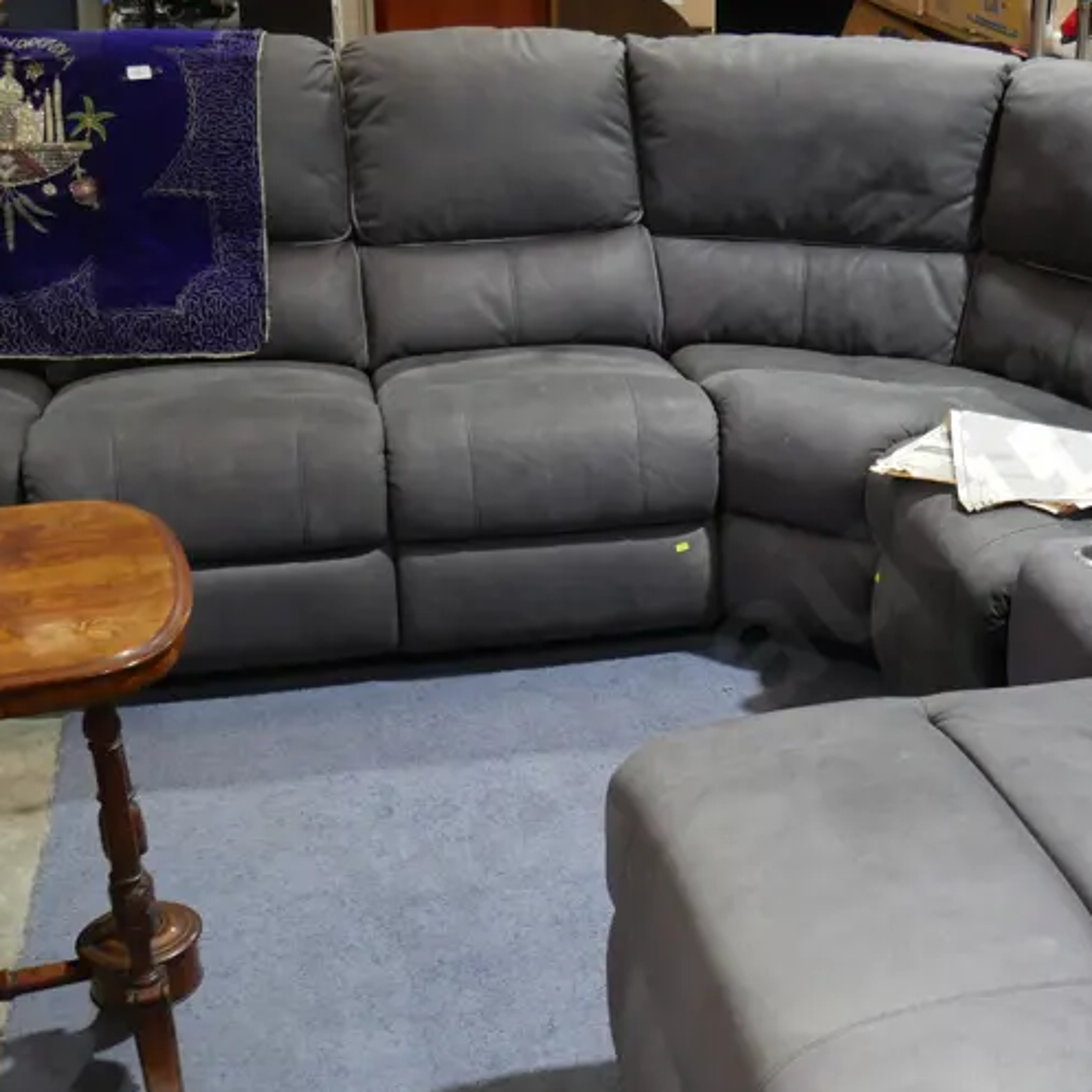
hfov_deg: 32.5
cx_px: 870
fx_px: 1820
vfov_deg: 33.4
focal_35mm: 51
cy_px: 572
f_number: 3.5
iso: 500
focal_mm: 14
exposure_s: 1/60
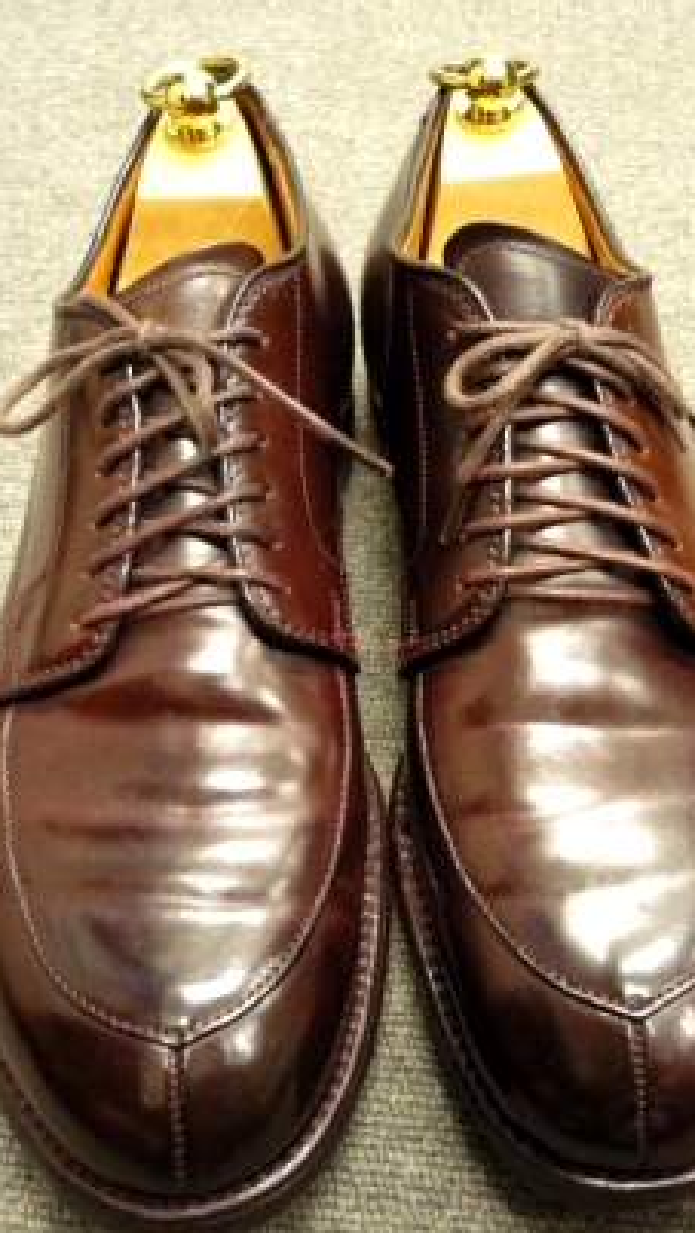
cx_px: 389
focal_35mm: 40
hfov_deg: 29.7
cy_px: 673
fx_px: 1309
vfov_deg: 50.4
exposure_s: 1/13
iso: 400
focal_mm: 5.5
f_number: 2.8
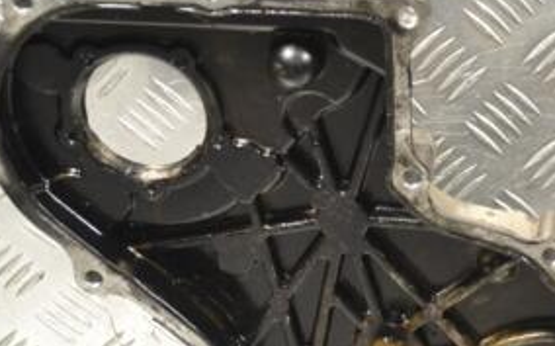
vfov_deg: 11.5
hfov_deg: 18.2
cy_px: 301
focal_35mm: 113
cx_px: 500
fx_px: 1709
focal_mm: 35
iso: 3200
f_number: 7.1
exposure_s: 1/200
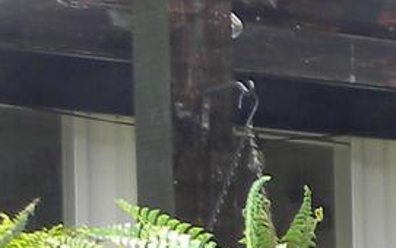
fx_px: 2247
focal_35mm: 208
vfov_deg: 6.2
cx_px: 1377
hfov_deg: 7.9
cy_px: 500
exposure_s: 1/91.7
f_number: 3.2
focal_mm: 4.6
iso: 64
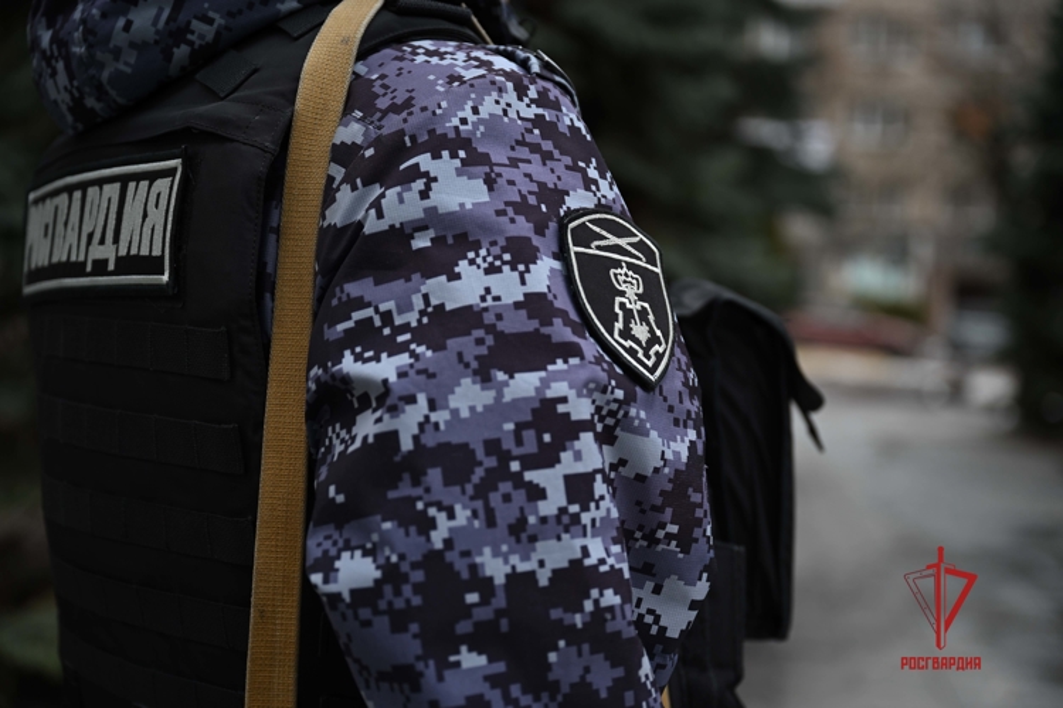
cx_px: 532
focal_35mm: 48
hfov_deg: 41.1
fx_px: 1417
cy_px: 354
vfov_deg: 28.1
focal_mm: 48
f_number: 2.8
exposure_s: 1/160
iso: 200
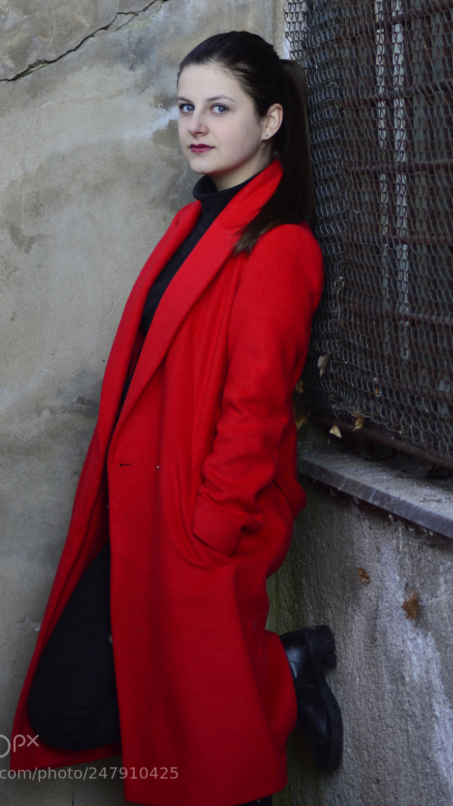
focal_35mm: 111
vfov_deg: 19.3
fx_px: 2370
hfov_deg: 10.9
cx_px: 183
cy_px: 406
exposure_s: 1/200
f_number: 4
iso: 200
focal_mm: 70
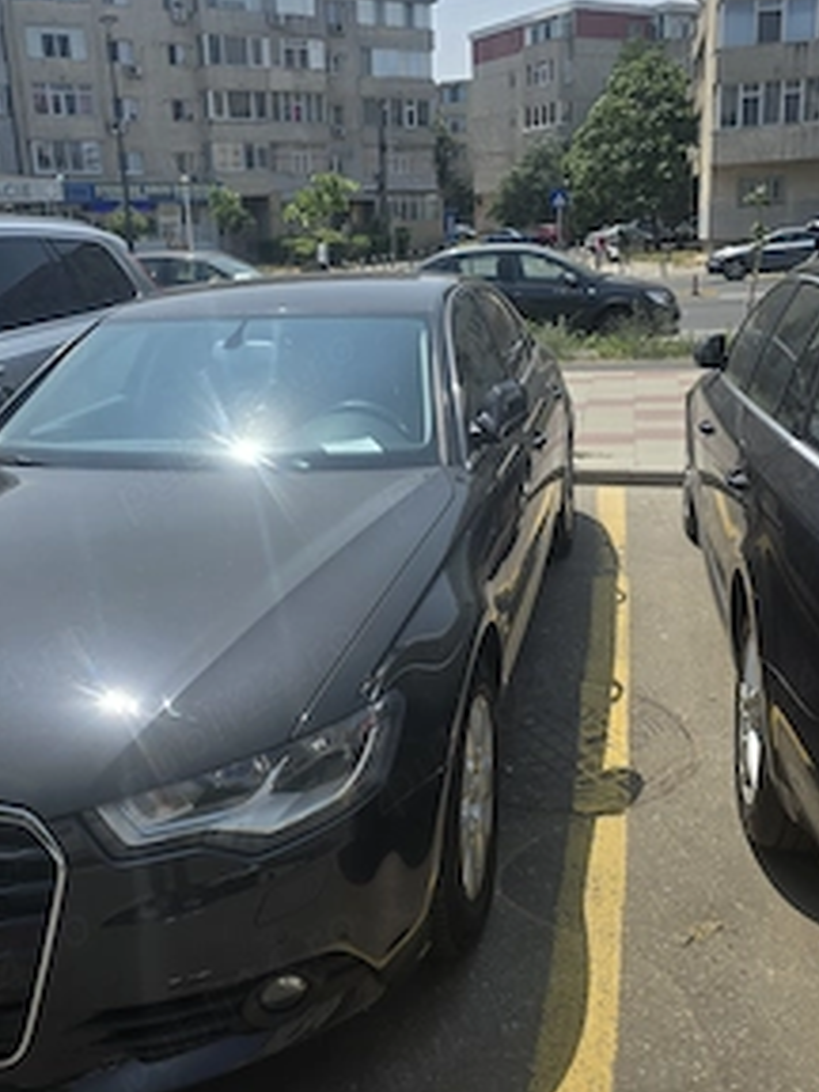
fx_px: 1009
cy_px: 485
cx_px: 368
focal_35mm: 32
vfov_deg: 56.7
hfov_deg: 44.1
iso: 12
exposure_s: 1/909
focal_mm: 6.3
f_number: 1.7
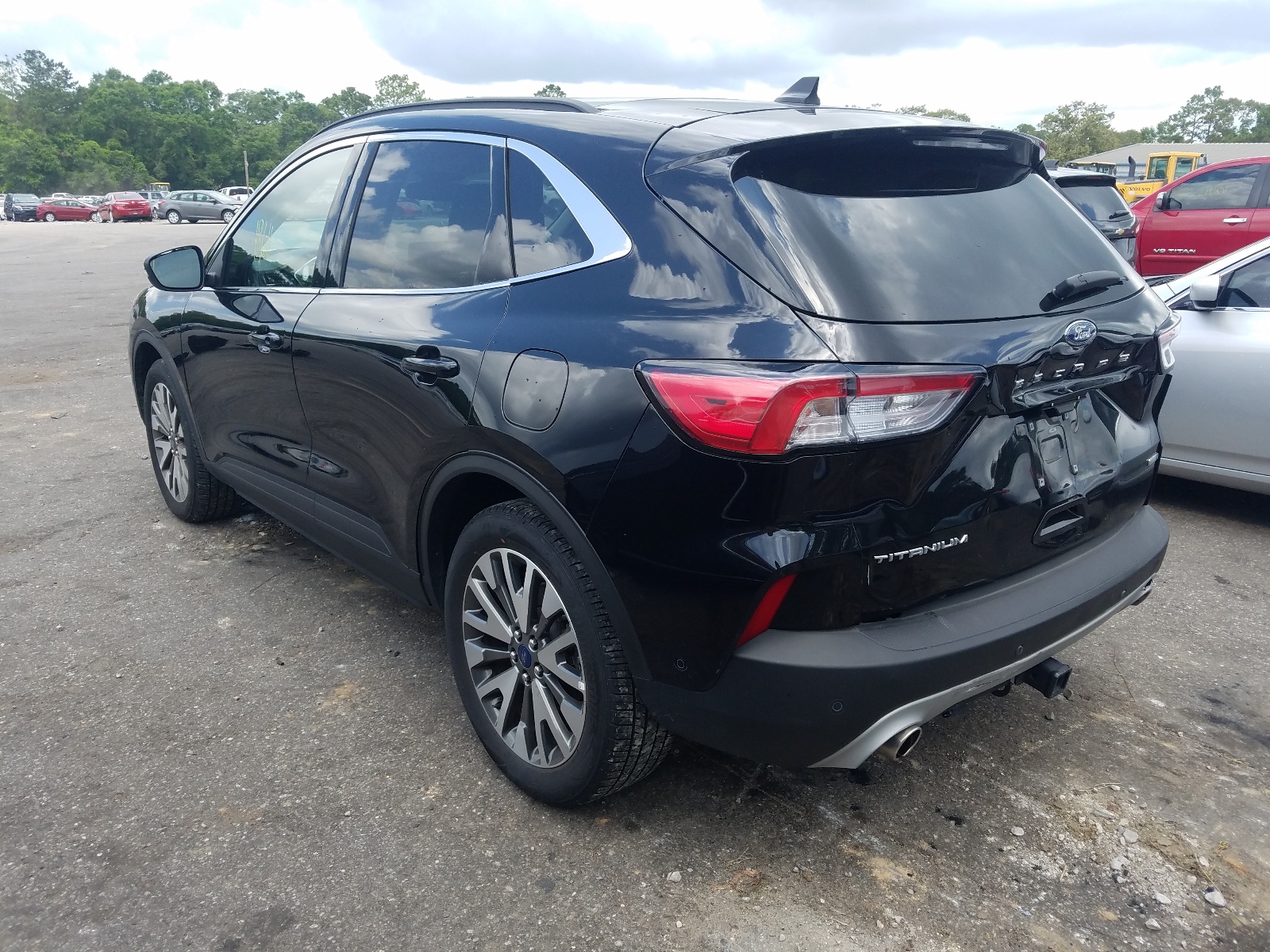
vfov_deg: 53.1
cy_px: 476
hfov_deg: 67.3
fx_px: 954
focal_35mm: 26
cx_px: 635
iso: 50
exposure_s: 1/1000
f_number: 1.7
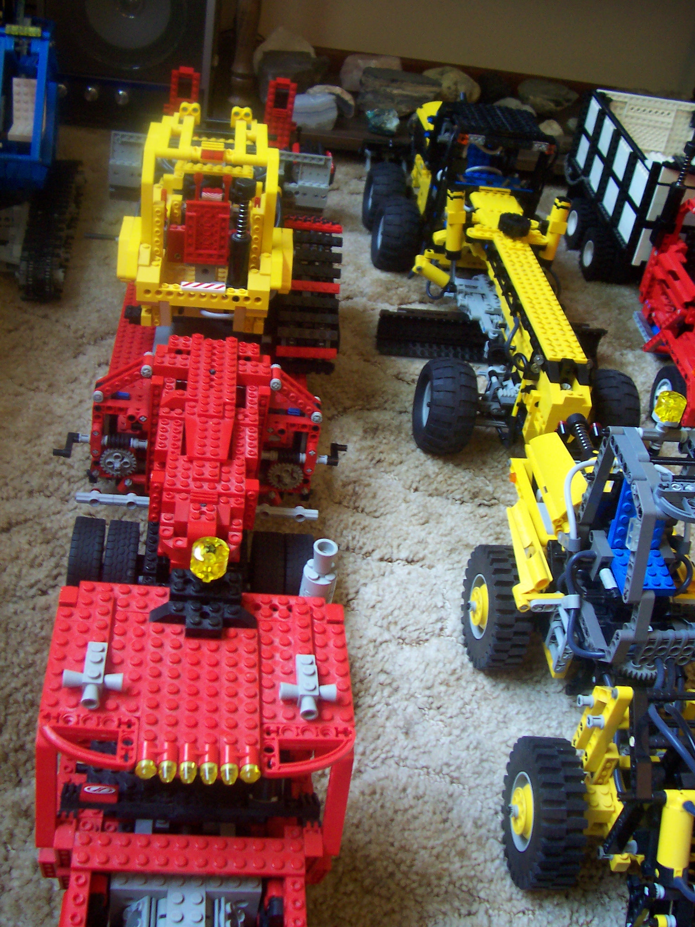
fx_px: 990
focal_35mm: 37
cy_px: 464
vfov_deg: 50.1
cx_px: 348
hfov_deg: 38.7
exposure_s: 1/20
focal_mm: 5.6
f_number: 2.8
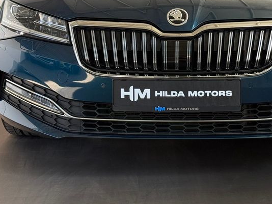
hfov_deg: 21.2
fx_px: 723
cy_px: 42
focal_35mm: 92
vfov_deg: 16.0
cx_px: 192
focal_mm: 6.76
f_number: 1.78
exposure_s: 1/97
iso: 100
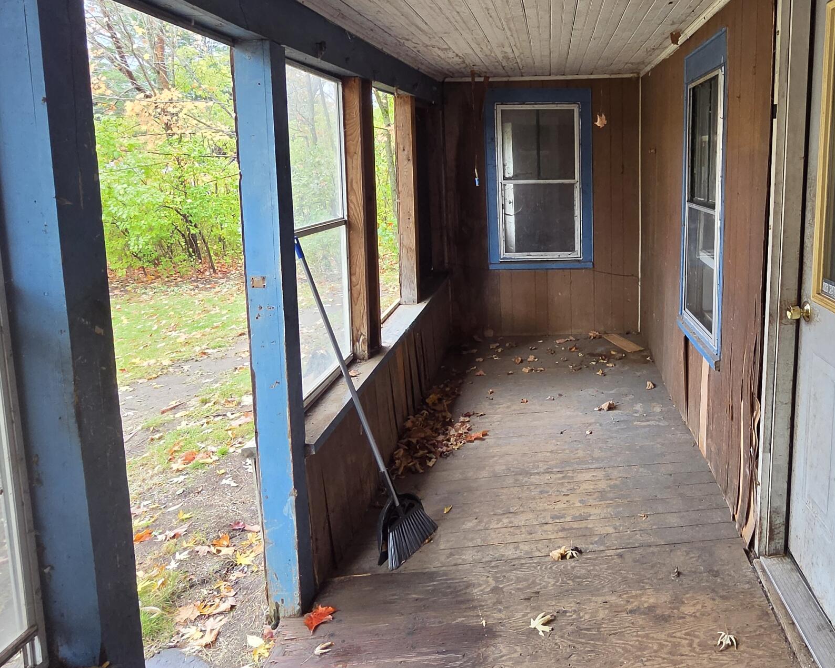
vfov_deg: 57.8
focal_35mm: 24
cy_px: 238
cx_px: 579
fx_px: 593
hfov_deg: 67.7
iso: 200
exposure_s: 1/359
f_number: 2.2
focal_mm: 2.2
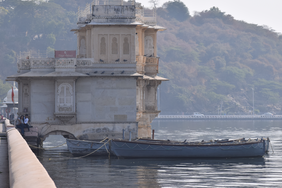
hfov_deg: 9.4
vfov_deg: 6.3
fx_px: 1712
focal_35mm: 219
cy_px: 80
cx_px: 128
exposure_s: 1/2000
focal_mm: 125
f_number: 7.1
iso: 400
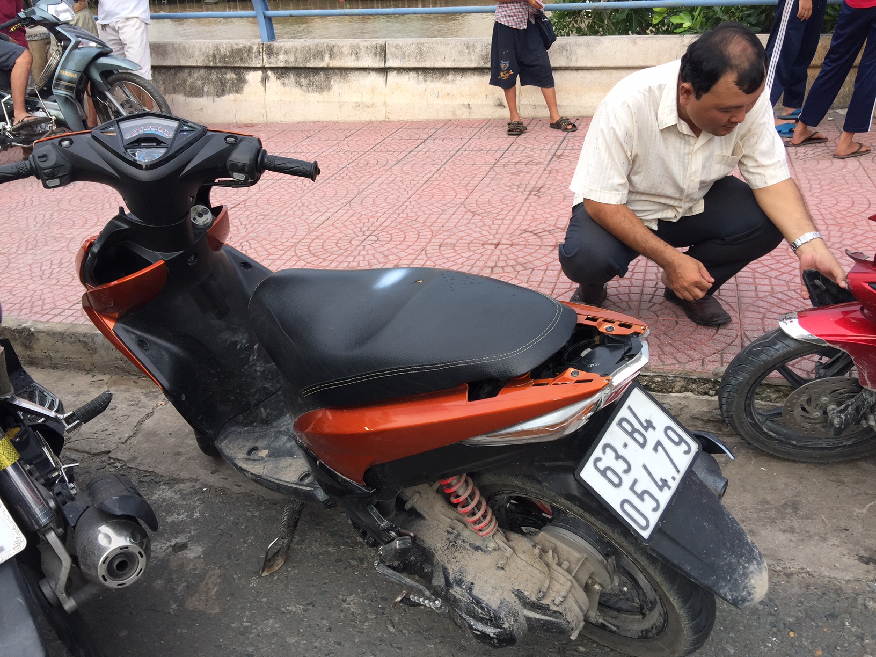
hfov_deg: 61.7
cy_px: 328
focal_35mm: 29
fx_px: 734
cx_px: 438
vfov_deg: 48.2
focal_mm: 4.15
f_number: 2.2
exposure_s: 1/123
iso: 32
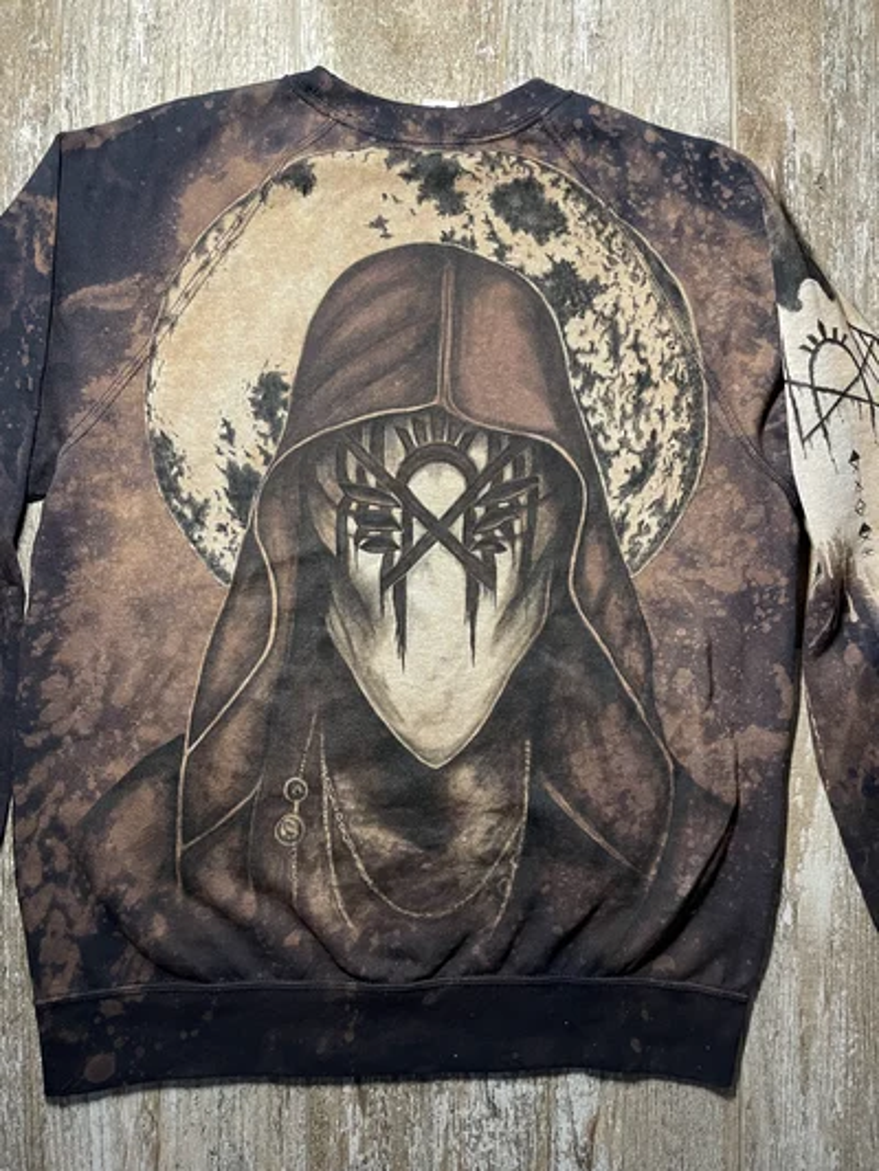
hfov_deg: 53.1
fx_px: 880
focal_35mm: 26
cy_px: 586
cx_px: 440
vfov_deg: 67.3
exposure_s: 1/50
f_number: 1.6
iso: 320
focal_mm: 4.2
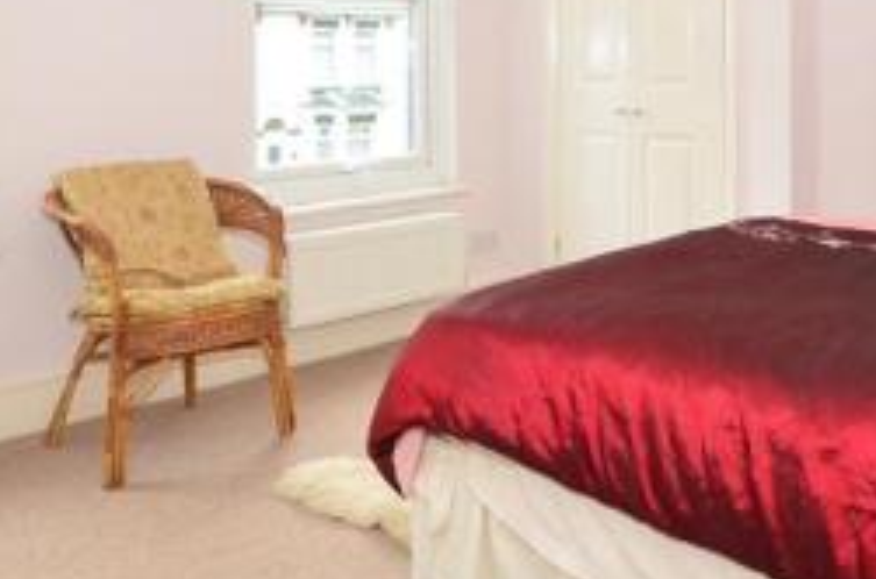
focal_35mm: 47
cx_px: 520
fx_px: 1141
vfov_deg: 27.3
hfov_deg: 41.8
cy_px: 38
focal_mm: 12
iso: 200
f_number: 5.6
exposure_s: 1/3
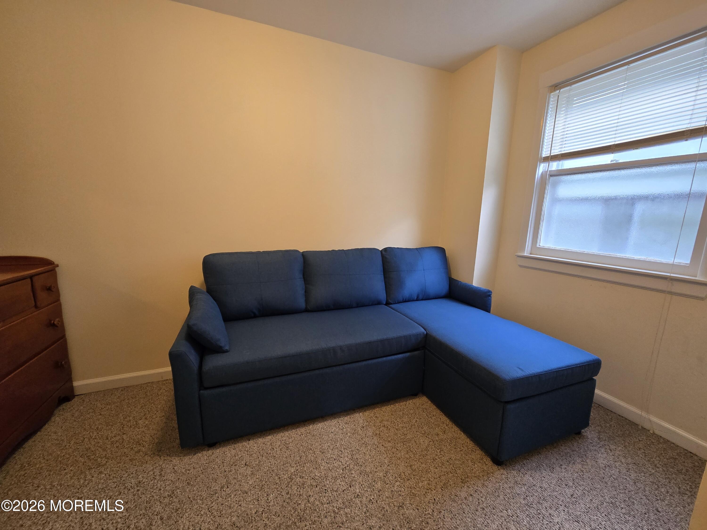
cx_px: 354
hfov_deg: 106.2
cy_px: 265
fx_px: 266
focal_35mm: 13
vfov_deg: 89.9
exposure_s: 1/60
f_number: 2.2
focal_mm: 2.2
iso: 200
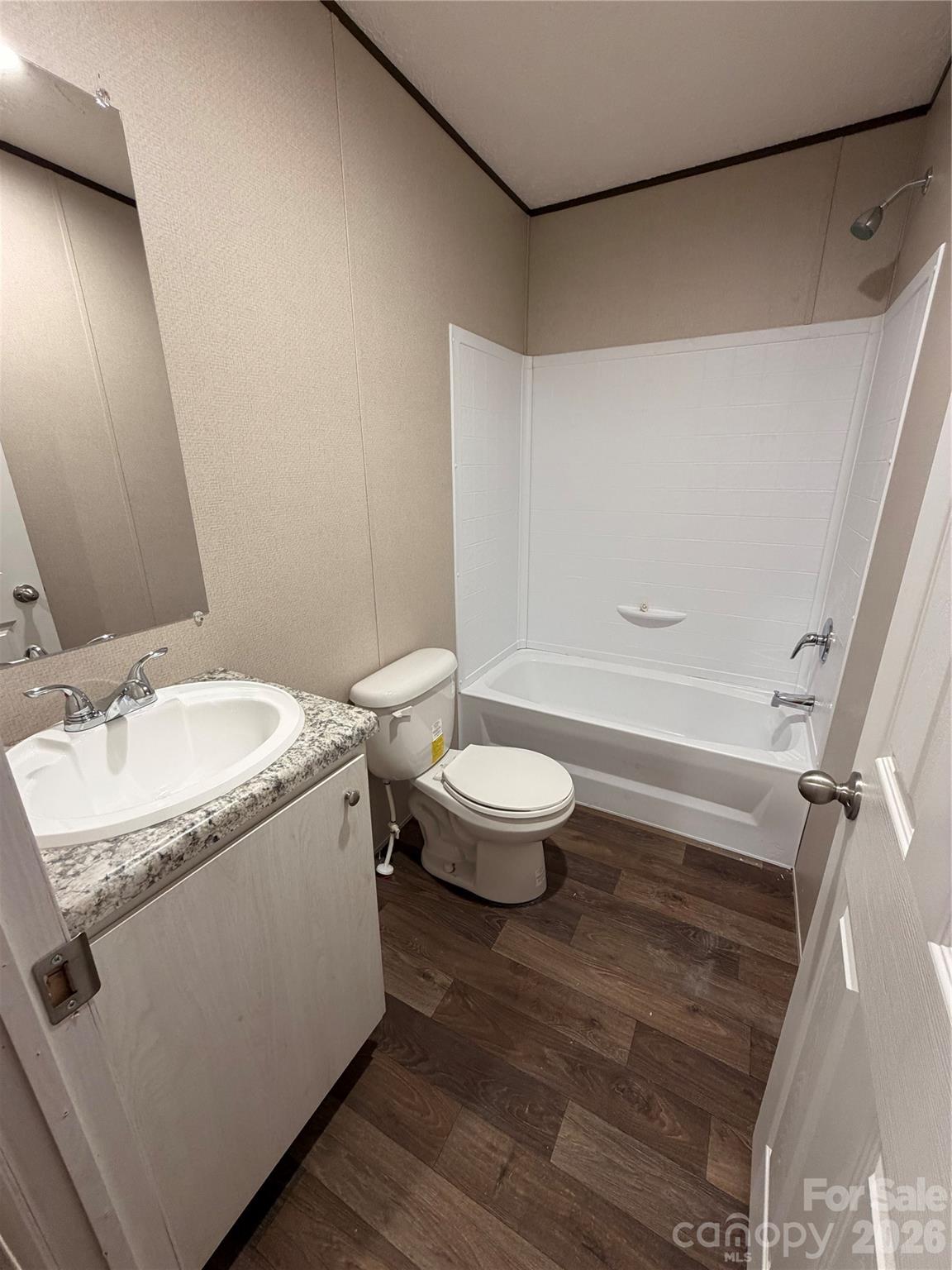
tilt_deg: -18.4
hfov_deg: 85.7
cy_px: 635
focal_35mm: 14
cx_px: 476
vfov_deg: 102.1
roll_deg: +1.6
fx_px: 513
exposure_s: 1/60
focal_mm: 2.22
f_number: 2.2
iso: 200
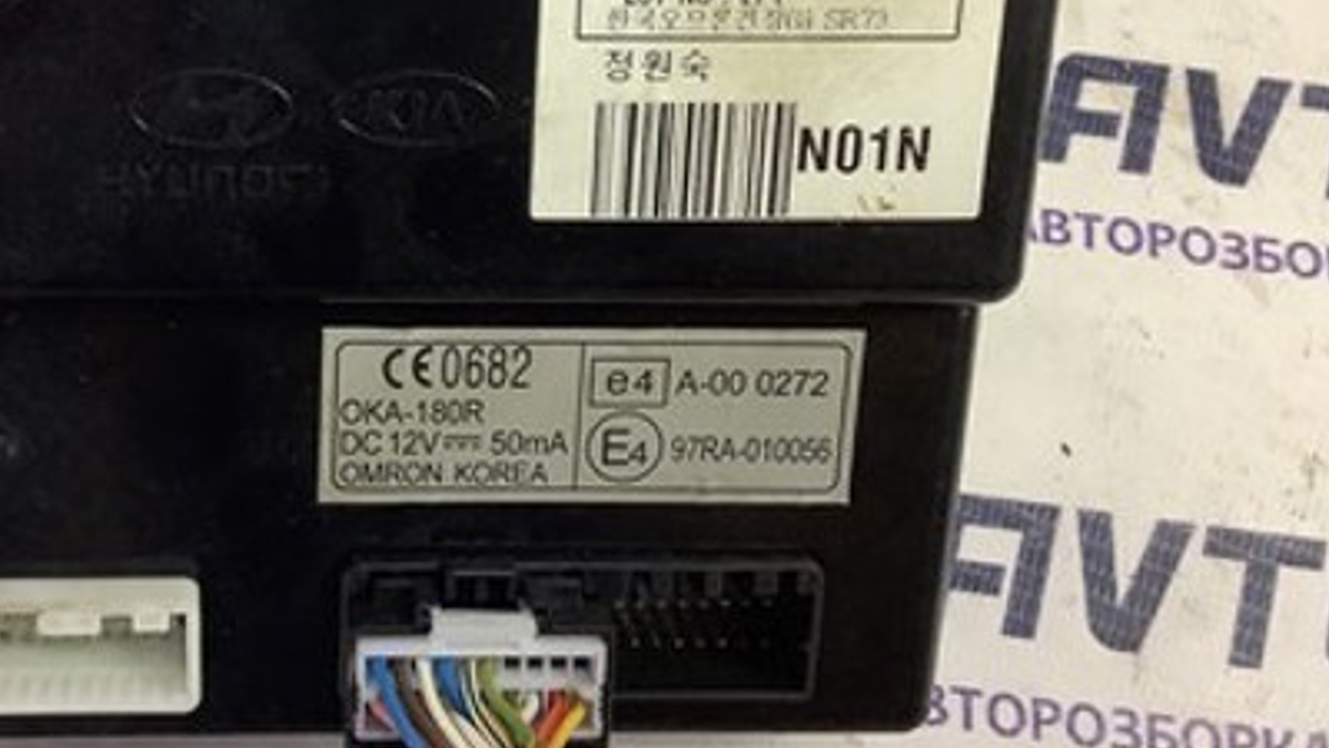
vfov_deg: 22.0
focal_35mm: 54
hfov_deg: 37.3
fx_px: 1903
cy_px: 173
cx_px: 292
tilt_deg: -66.4
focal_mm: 3.3
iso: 125
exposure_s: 1/50
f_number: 2.4
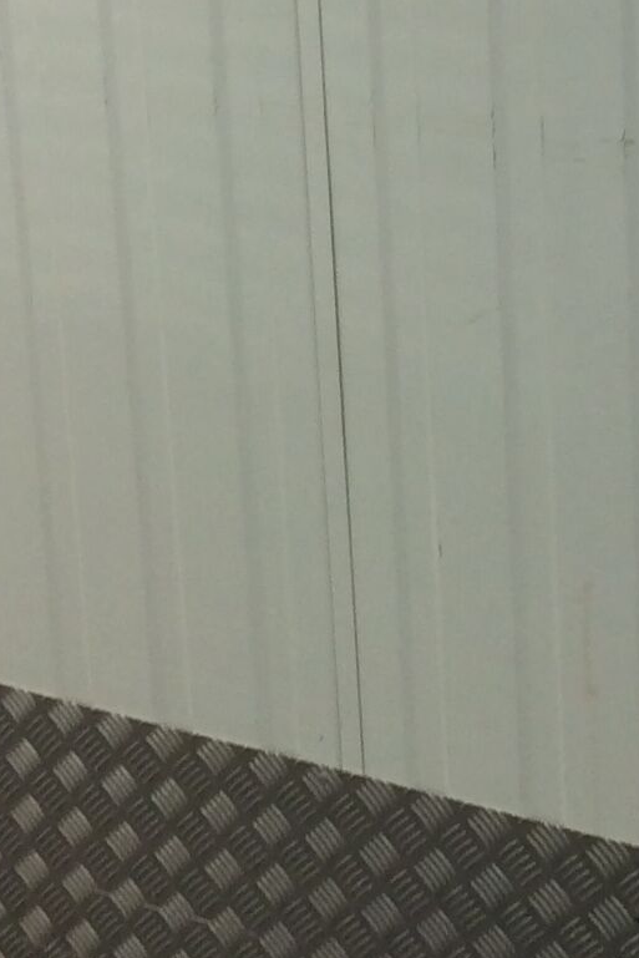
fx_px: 2980
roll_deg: +1.3
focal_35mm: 112
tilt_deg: -13.9
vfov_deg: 18.1
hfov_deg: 12.1
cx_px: 675
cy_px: 235
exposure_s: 1/33
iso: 32
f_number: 2.4
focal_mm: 3.3
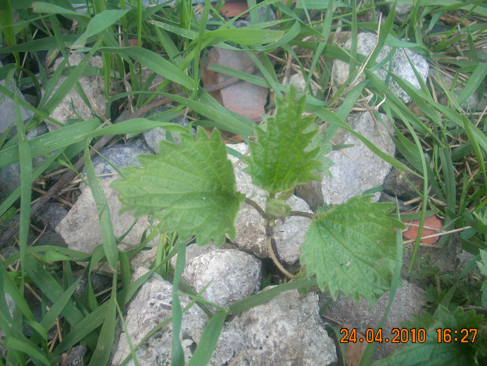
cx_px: 249
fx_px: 535
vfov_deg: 37.7
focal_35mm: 38
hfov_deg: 49.0
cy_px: 186
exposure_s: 1/37.2
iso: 64
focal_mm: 6.2
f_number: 2.8
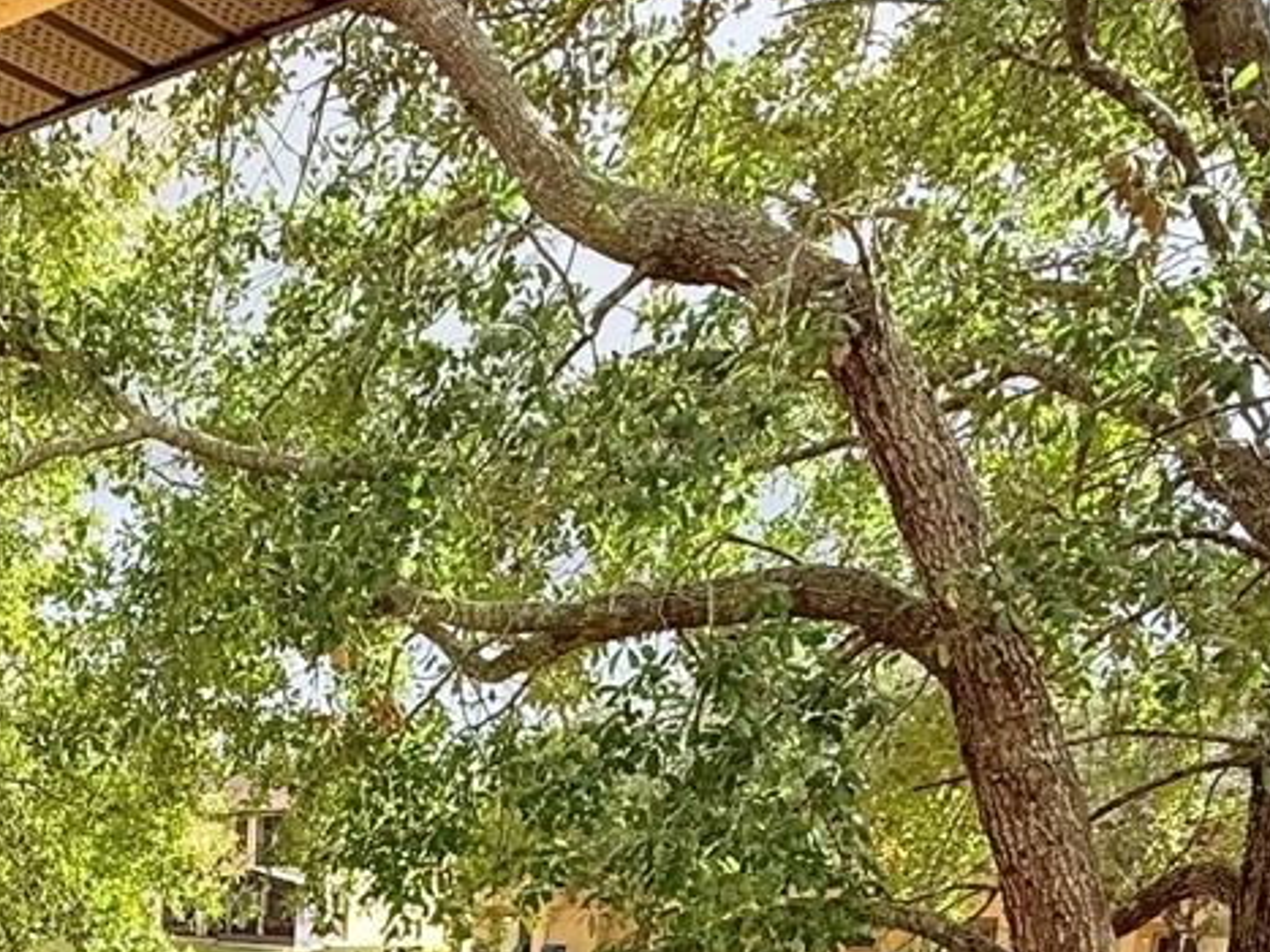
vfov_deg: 25.8
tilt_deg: -11.5
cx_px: 0
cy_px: 1243
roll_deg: -1.2
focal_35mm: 48
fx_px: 1761
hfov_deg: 35.8
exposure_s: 1/751
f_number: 2.2
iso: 50
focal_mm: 2.22
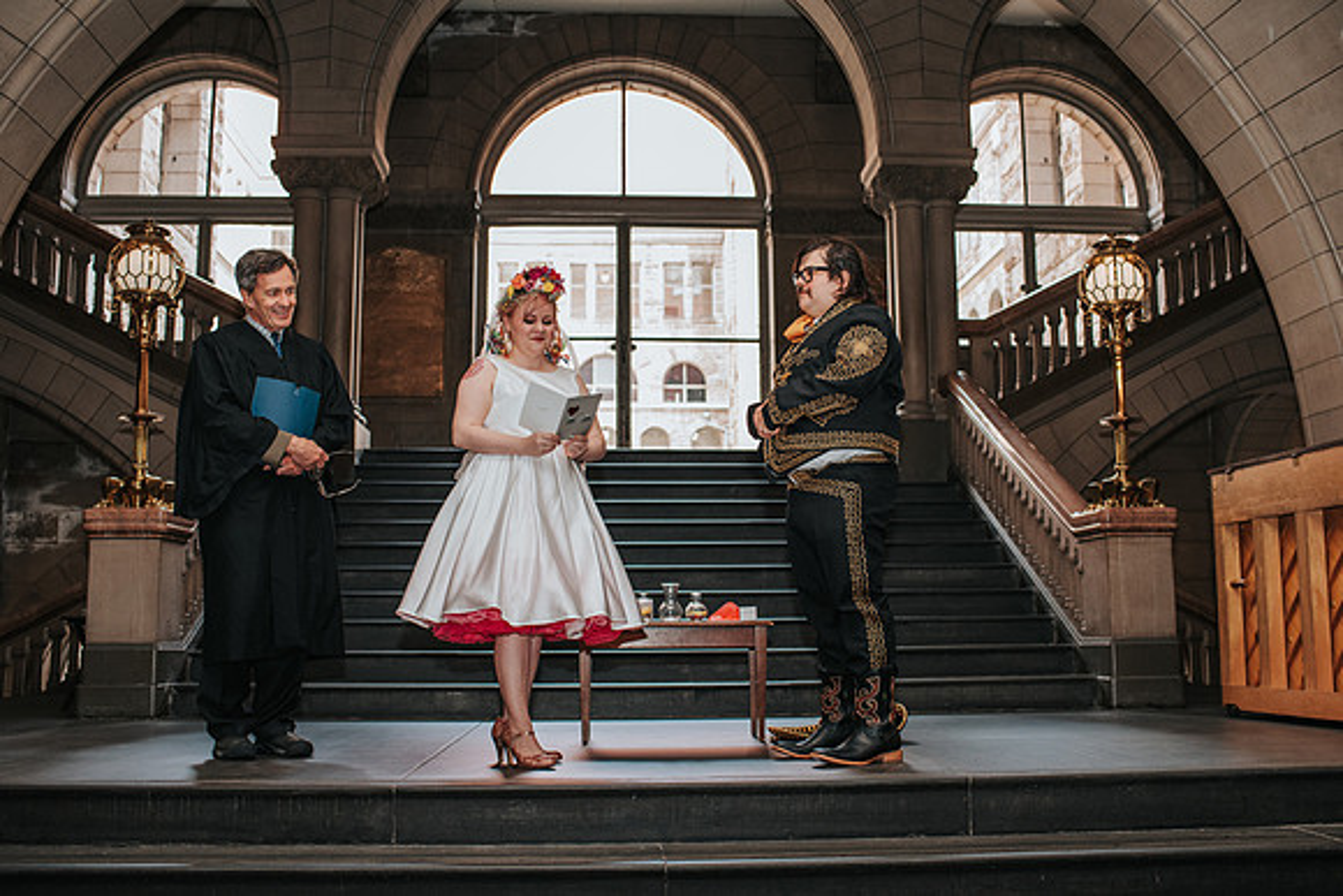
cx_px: 680
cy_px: 448
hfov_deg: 53.4
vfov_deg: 37.1
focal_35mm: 36
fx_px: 1335
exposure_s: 1/200
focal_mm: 35
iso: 1000
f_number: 3.5
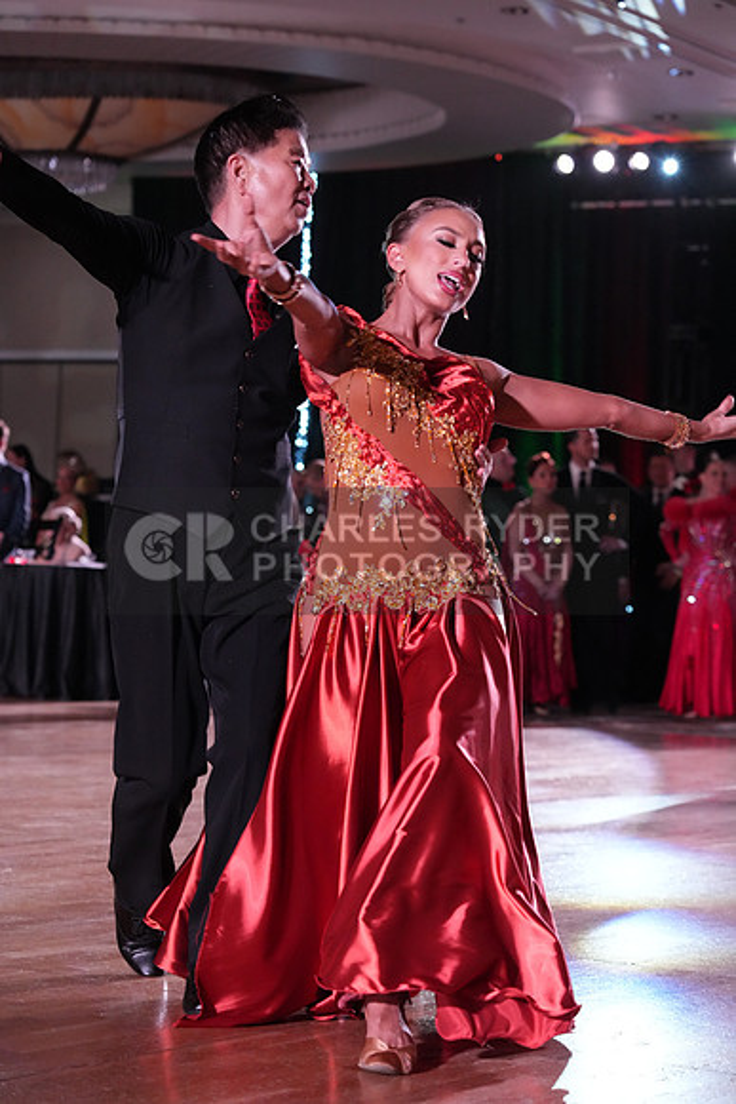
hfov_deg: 14.7
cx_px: 368
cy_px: 552
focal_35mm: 93
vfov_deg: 21.9
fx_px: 2850
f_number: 5
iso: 5000
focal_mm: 93
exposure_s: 1/320
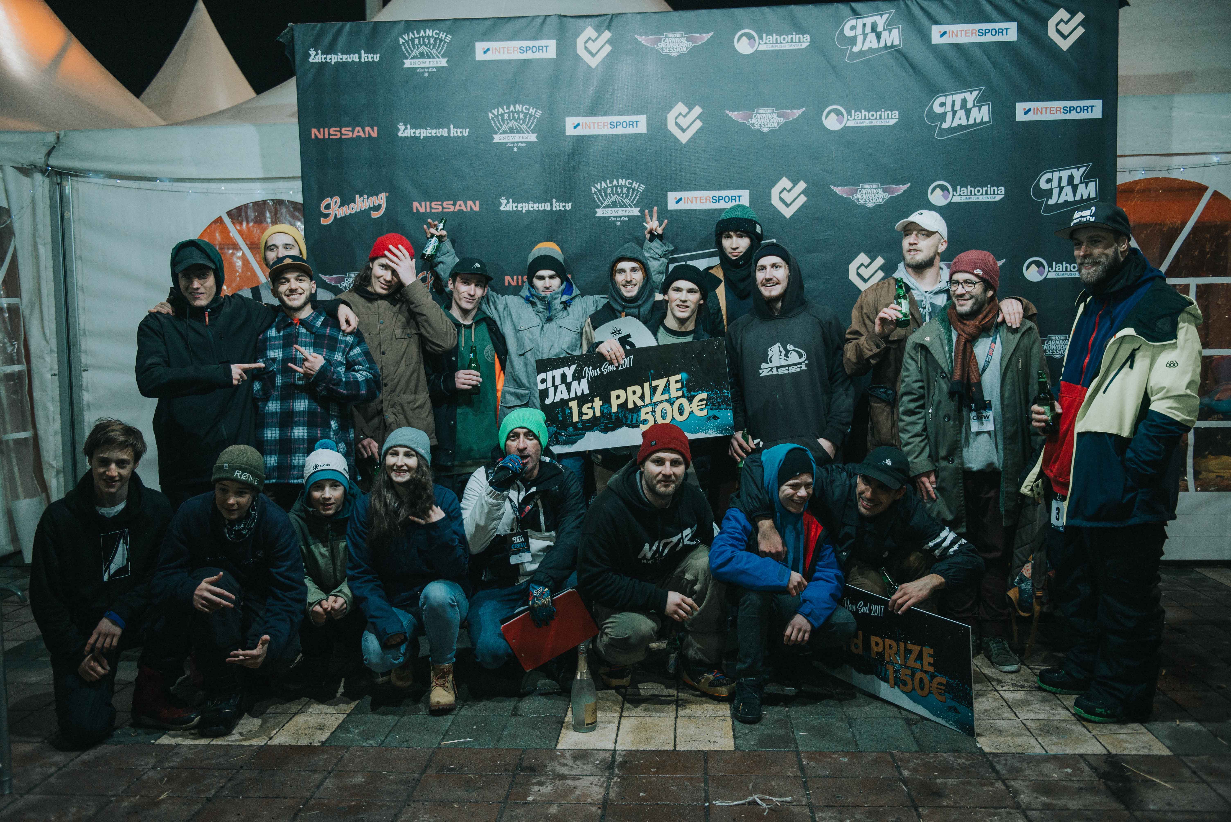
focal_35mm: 32
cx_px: 616
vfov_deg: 41.1
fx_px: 1095
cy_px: 411
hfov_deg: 58.7
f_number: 2.8
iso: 1000
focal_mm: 32
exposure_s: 1/200
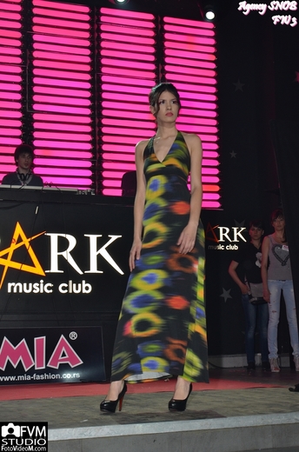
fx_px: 751
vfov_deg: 33.5
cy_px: 226
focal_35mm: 60
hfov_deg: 22.5
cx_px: 150
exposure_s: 1/60
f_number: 6.3
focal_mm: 40
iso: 640
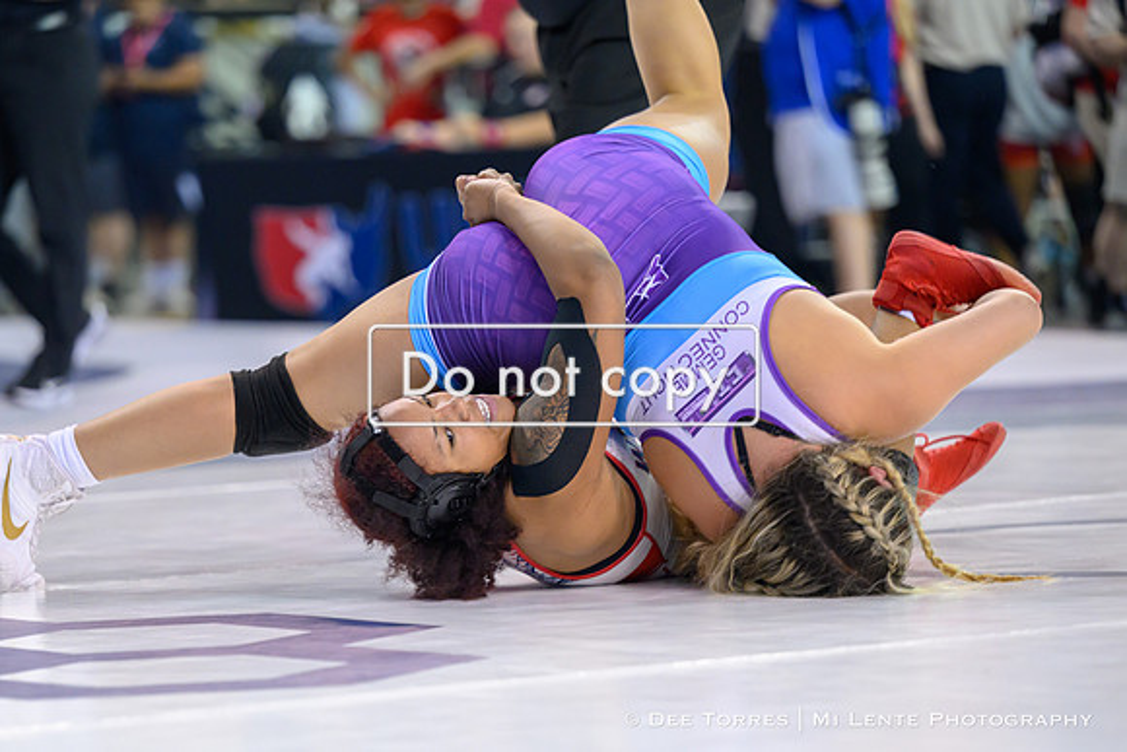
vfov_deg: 7.9
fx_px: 5454
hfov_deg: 11.8
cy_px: 462
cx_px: 501
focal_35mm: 174
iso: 2200
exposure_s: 1/800
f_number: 2.8
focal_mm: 140
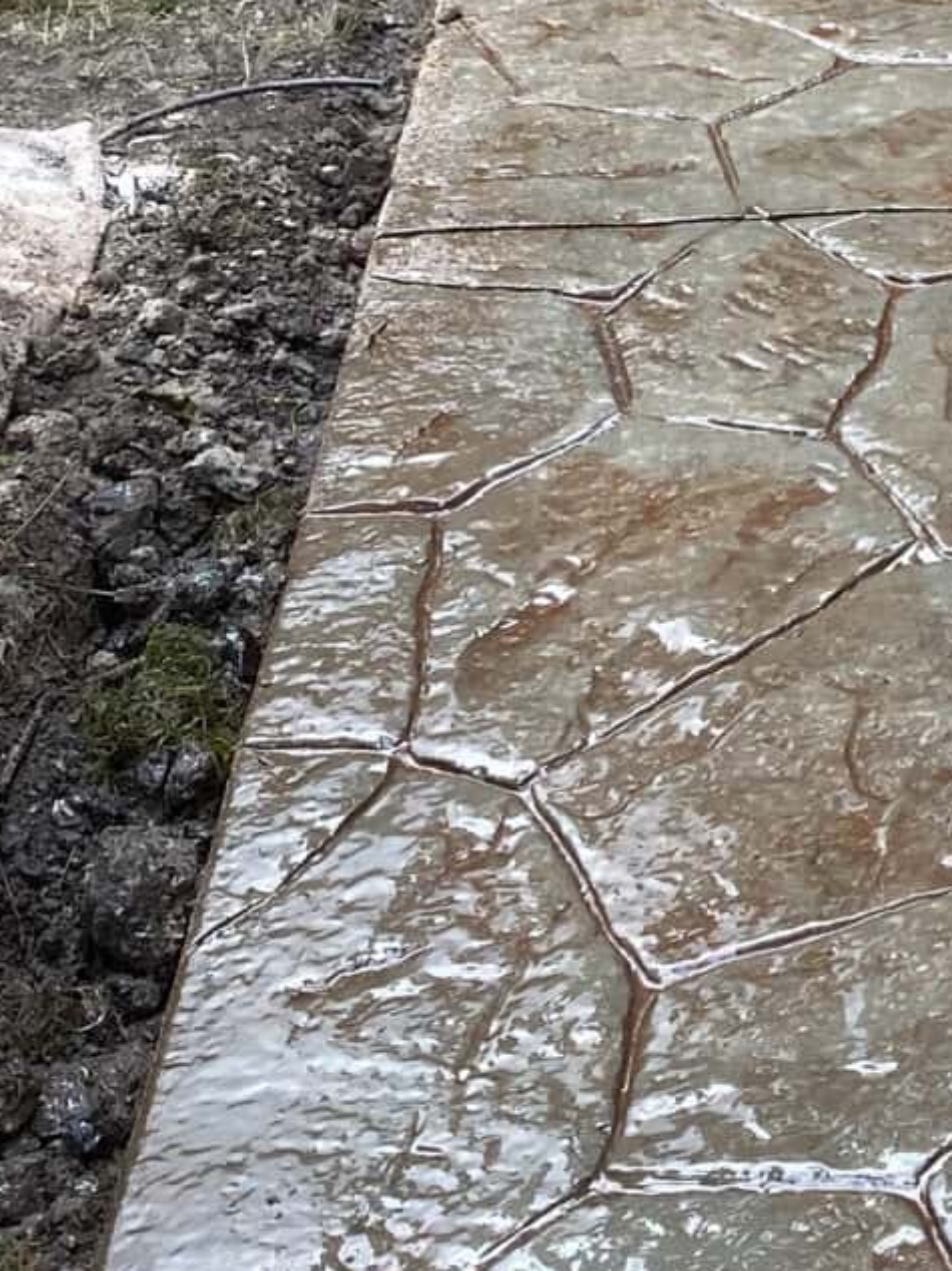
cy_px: 206
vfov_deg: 18.5
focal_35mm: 105
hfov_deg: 13.3
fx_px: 3853
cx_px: 1413
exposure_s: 1/186
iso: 32
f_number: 1.8
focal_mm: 4.25
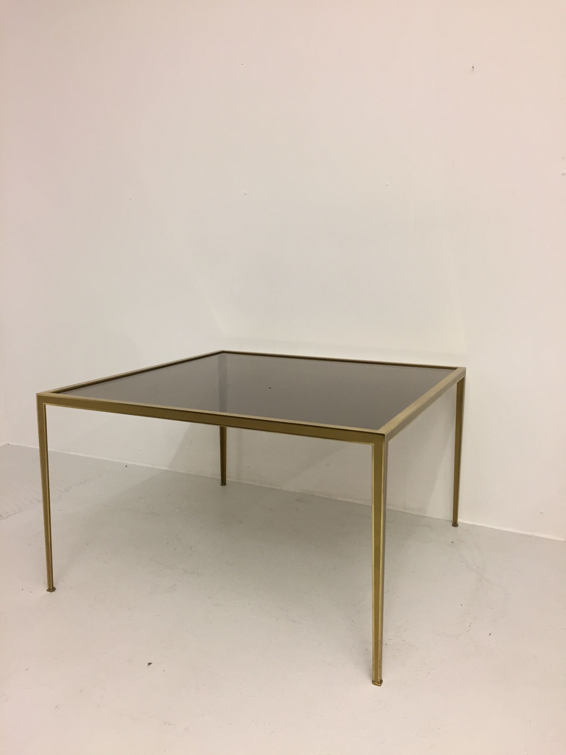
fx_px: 632
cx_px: 283
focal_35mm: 29
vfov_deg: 61.7
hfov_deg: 48.2
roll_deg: -0.1
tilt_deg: -9.6
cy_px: 378
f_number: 2.2
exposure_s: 1/33
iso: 64
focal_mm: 4.15
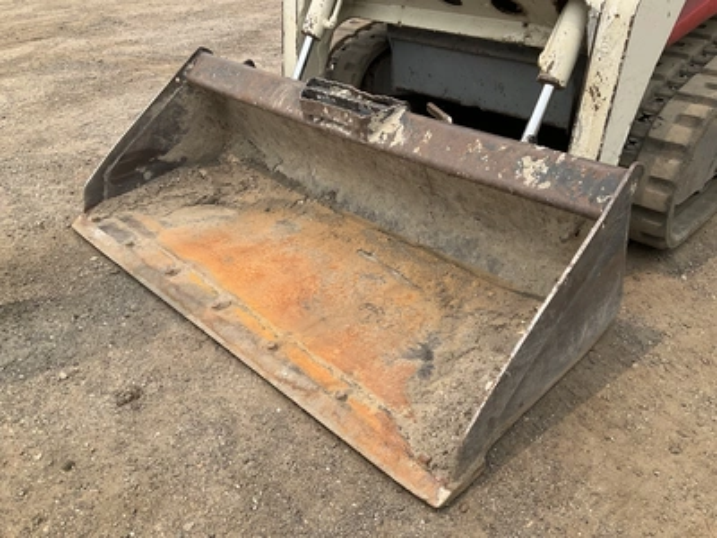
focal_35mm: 29
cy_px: 269
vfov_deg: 48.2
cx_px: 358
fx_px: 601
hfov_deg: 61.7
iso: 25
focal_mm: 3
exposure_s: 1/1451
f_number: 1.8
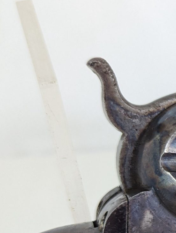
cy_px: 191
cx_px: 246
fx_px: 568
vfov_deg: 22.9
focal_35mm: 84
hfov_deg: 16.4
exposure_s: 1/376
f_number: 1.85
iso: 225
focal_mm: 6.81
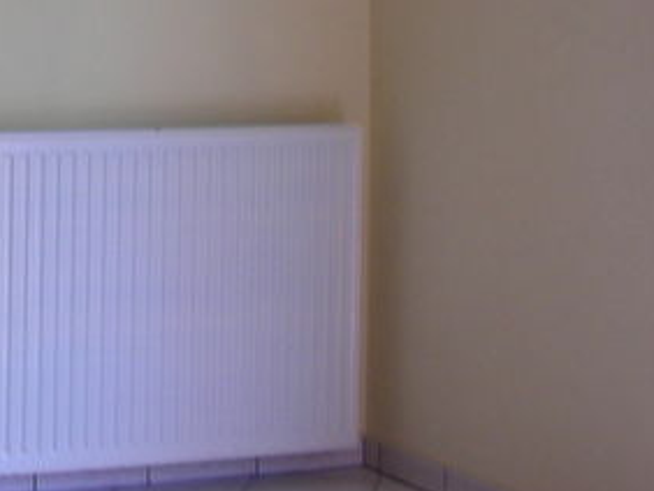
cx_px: -339
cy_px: -336
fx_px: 2401
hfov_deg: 14.4
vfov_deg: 11.1
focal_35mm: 127
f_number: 3
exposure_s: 1/43.1
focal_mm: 5.8
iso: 50
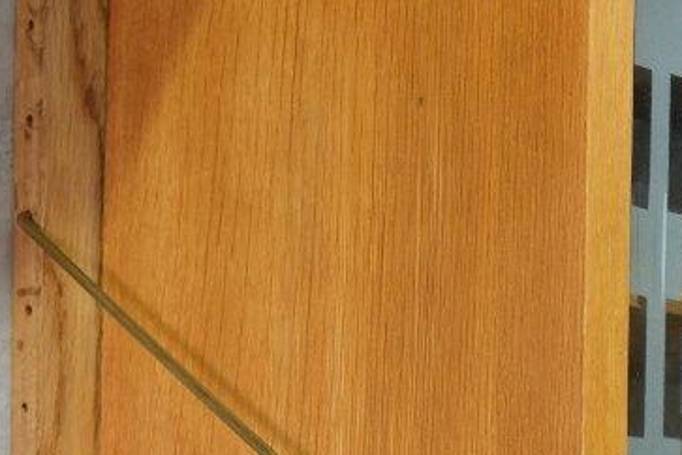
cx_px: 1018
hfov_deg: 18.5
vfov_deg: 13.5
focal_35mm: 98
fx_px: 1856
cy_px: 583
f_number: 4
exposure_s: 1/27
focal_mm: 18.4
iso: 1250
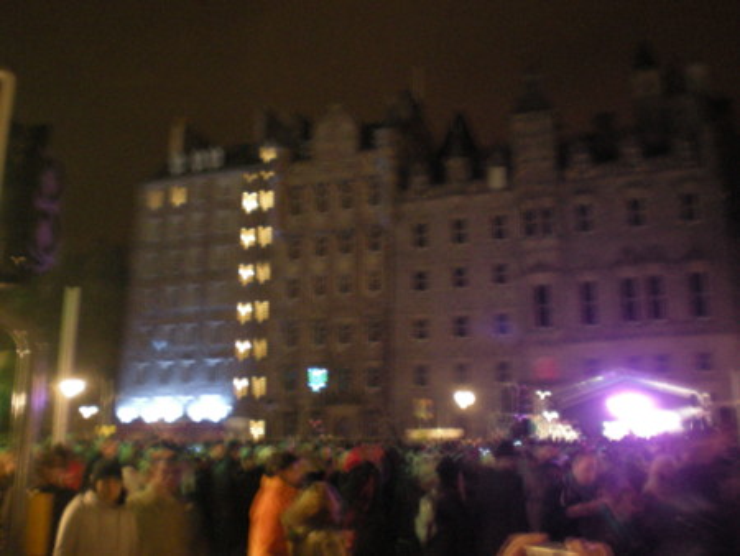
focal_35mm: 38
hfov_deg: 49.0
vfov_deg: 37.8
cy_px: 278
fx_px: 813
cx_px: 370
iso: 400
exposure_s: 1/2.1
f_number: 3.1
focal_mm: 6.3
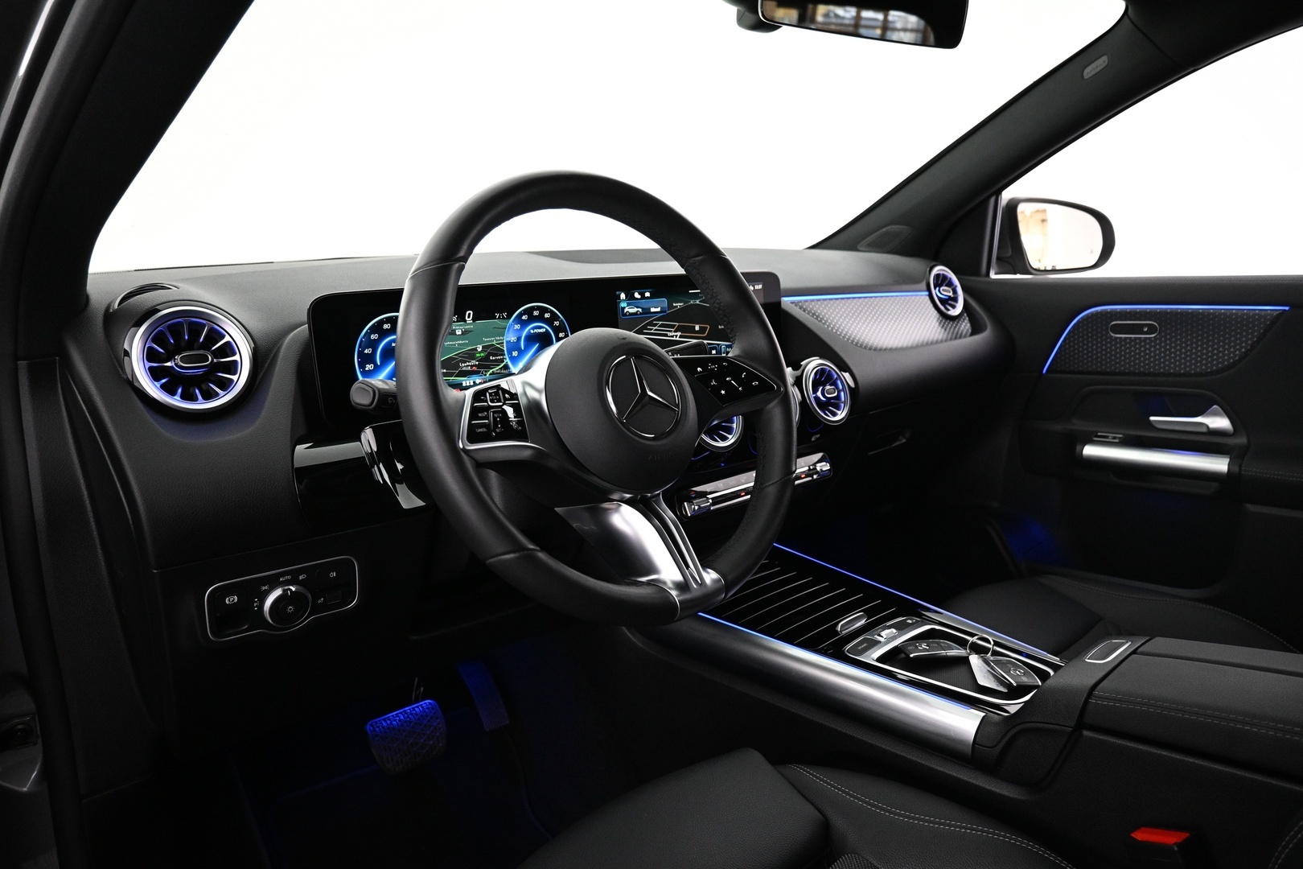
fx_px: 869
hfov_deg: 73.7
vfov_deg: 53.1
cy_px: 434
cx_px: 652
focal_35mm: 24
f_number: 3.5
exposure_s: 1/30
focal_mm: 16
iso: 1600
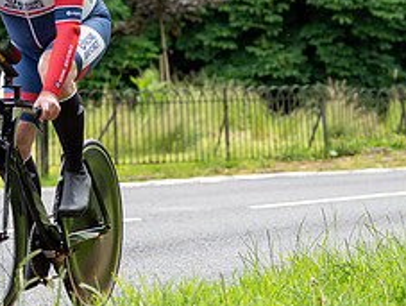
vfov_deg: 6.2
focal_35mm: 241
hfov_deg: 8.2
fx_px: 2831
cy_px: 137
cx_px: -3
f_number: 3.5
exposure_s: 1/1000
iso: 500
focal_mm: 70
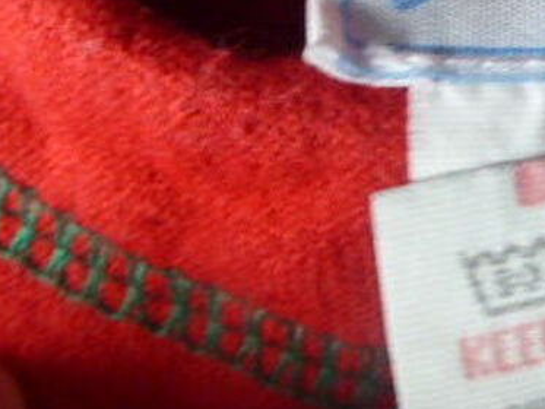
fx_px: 1055
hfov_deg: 26.9
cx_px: 579
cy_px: -110
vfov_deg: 20.2
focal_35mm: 67
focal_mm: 4.3
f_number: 3.3
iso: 400
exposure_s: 1/25
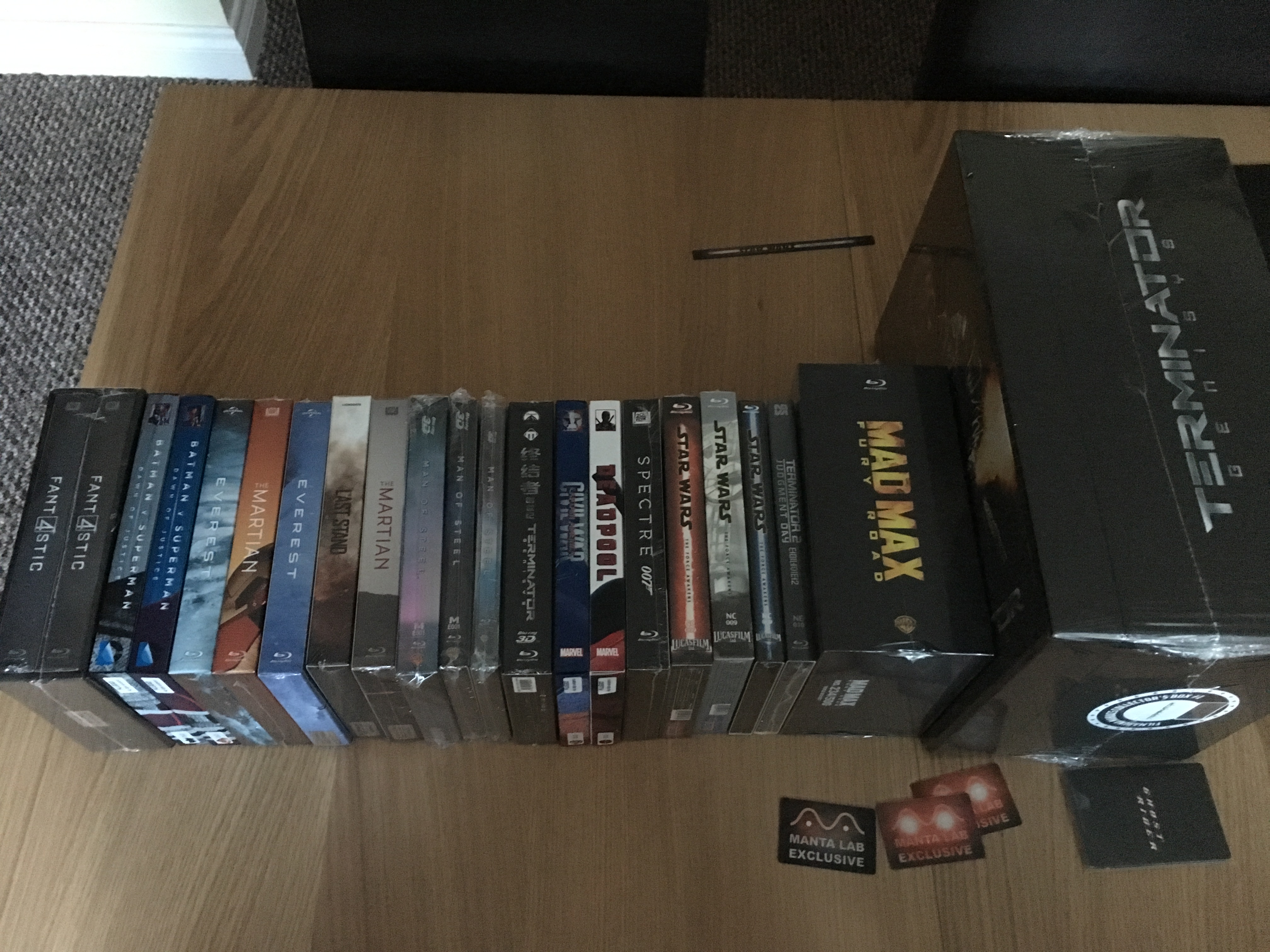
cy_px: 476
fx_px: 1064
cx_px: 635
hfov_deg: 61.7
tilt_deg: -61.2
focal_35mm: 29
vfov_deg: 48.2
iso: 1000
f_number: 2.2
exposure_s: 1/17
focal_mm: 4.15
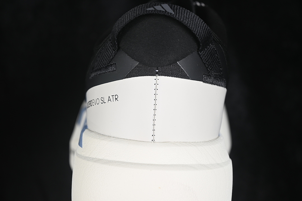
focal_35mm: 75
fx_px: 629
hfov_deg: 27.0
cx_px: 151
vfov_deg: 18.2
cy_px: 100
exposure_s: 1/60
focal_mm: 50
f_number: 6.3
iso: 160
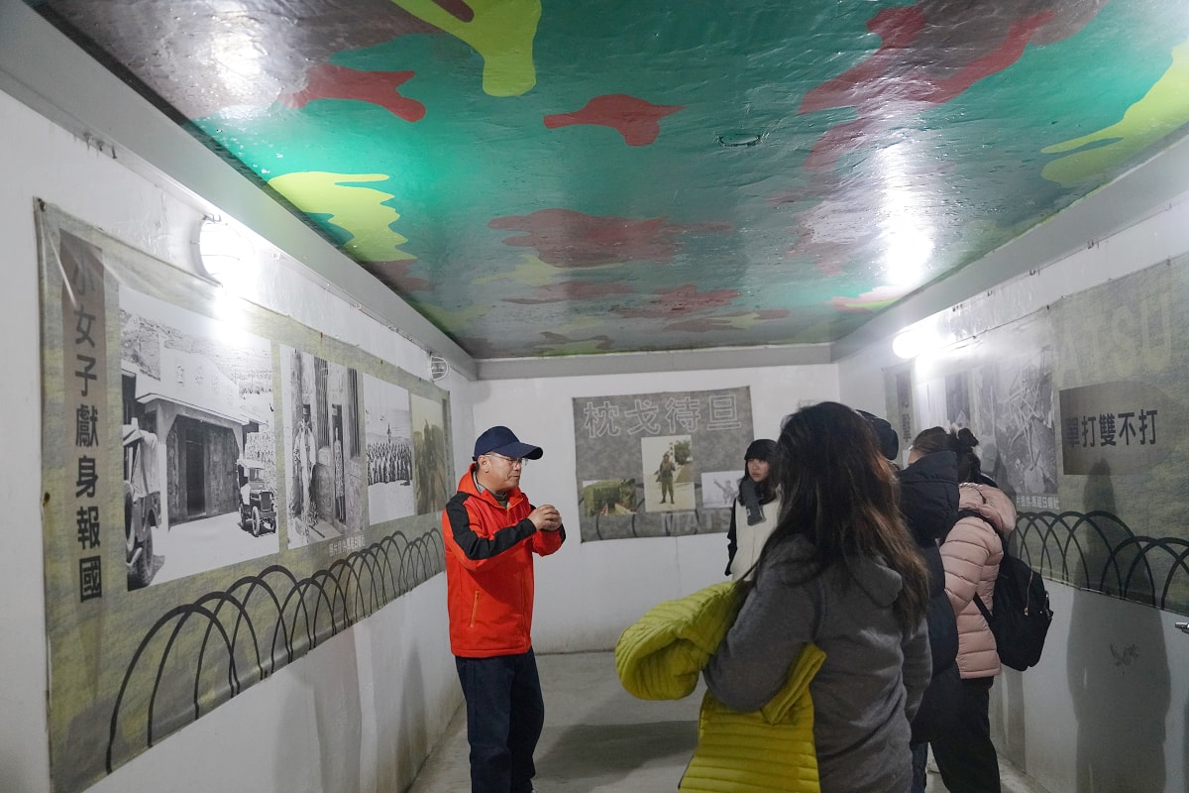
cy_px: 396
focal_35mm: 30
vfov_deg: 43.6
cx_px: 594
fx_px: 991
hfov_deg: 61.9
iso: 4000
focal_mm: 30
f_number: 2.8
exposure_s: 1/160
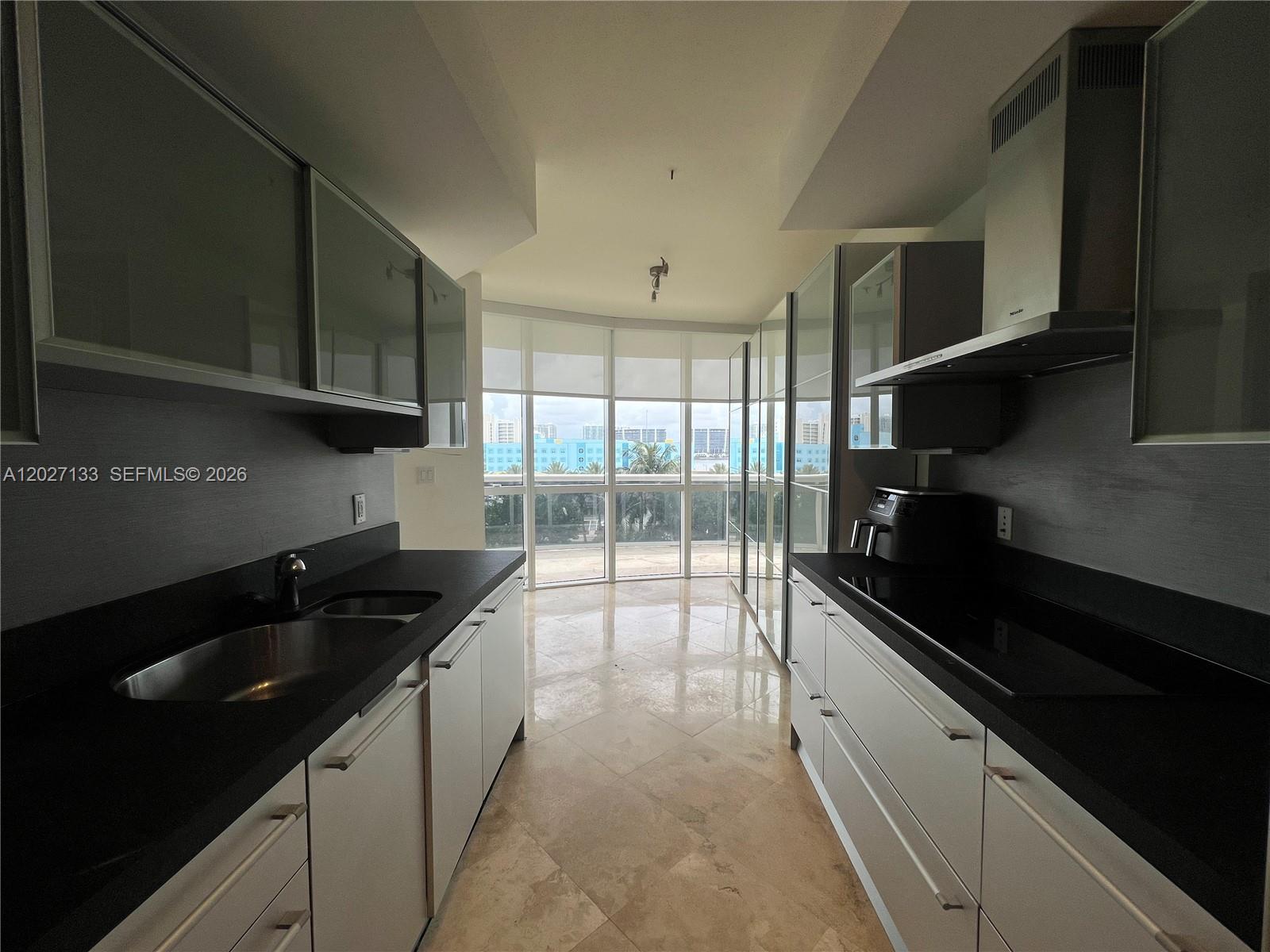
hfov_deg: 106.2
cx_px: 635
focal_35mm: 13
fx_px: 477
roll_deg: +0.0
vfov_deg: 89.9
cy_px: 476
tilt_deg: -3.4
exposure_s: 1/276
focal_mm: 1.57
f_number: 1.8
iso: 32
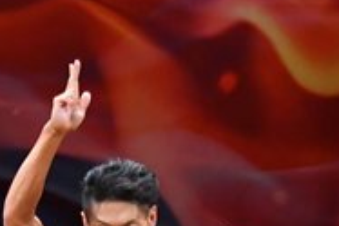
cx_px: -23
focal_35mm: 837
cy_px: 396
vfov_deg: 1.6
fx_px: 7888
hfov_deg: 2.5
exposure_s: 1/400
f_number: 5.6
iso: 4000
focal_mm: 135
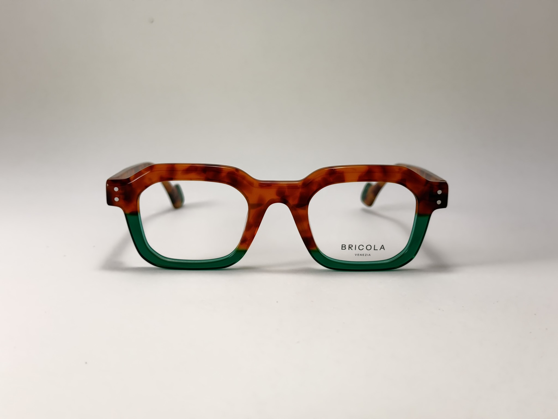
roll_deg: -0.7
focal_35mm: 48
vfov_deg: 30.3
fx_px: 774
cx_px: 279
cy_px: 210
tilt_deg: -9.5
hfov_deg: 39.7
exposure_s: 1/100
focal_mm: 6.76
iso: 80
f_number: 1.78
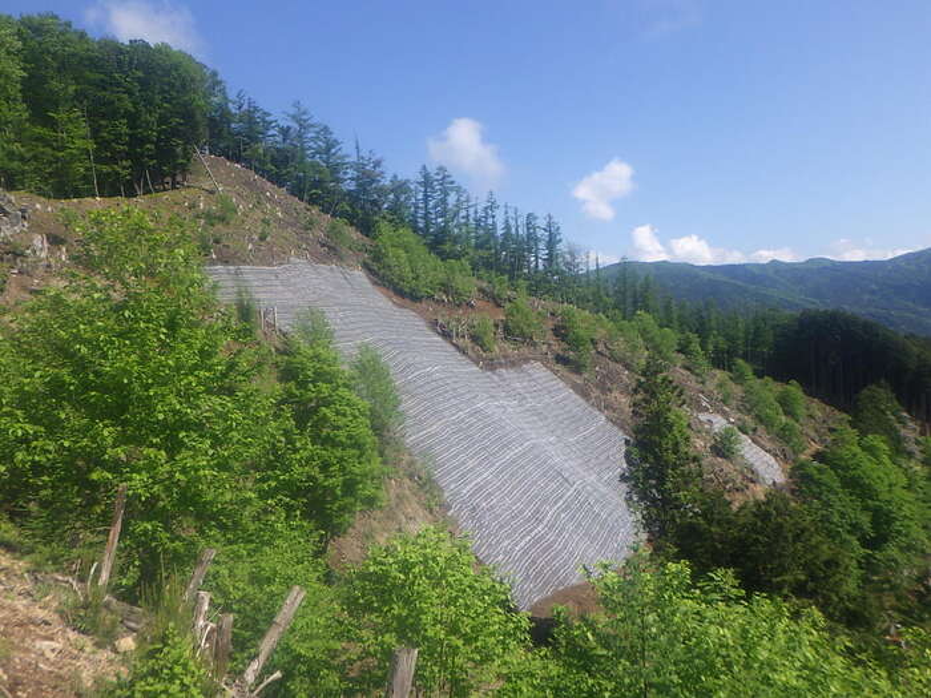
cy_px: 349
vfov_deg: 49.7
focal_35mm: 28
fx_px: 753
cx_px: 466
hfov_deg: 63.4
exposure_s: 1/800
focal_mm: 5
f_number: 4.2
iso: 125
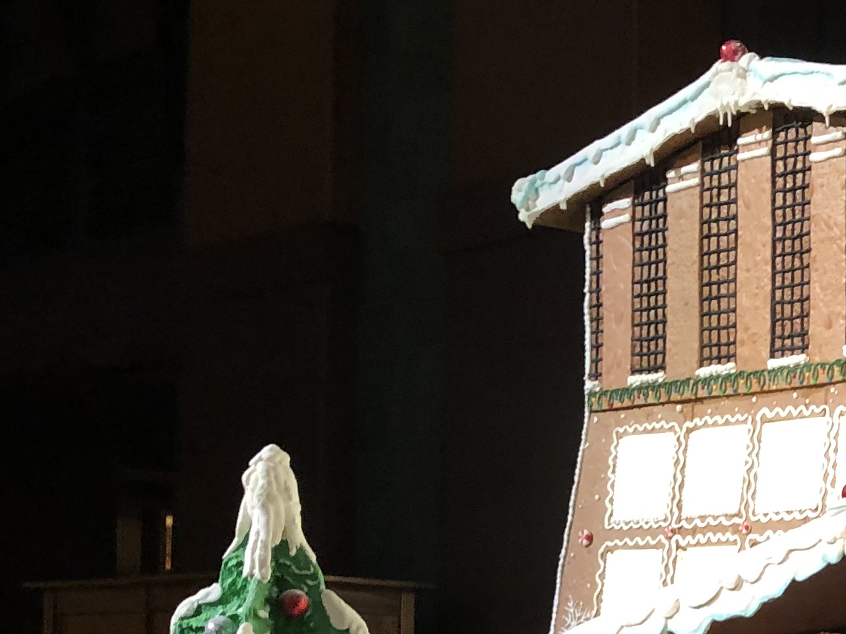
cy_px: 726
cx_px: 1221
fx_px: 2150
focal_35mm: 88
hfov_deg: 19.7
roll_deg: -1.6
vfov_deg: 16.2
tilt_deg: +1.2
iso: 40
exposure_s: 1/17
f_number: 1.8
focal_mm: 4
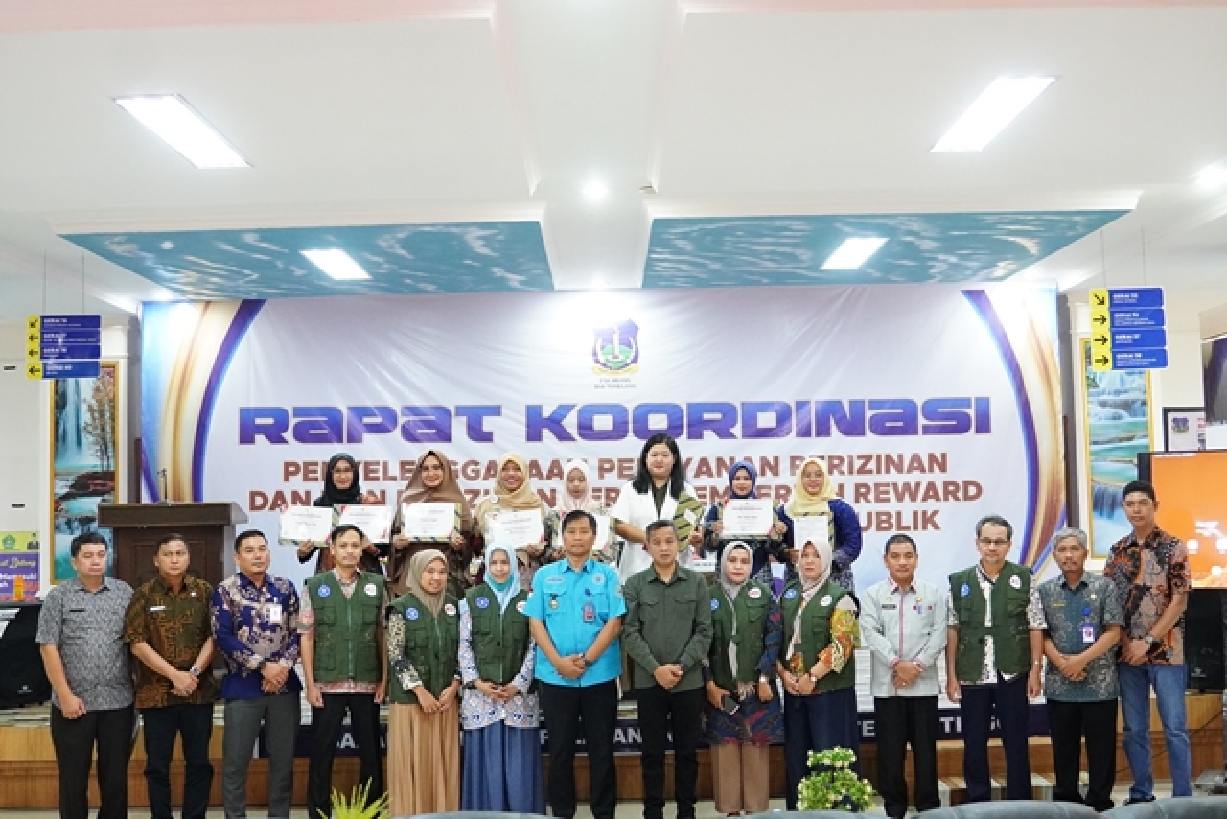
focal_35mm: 39
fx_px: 1329
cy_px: 410
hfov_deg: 49.5
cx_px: 614
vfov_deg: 34.2
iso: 6400
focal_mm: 26
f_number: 4
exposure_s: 1/60
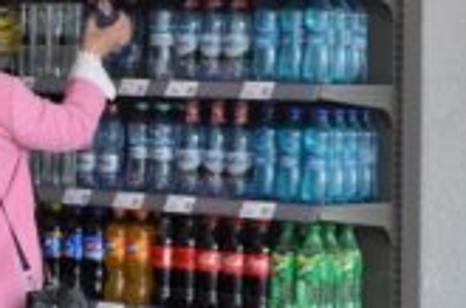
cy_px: 65
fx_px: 2130
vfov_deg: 8.3
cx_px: -364
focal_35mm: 165
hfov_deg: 11.6
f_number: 6.3
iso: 640
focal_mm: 26
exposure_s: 1/160
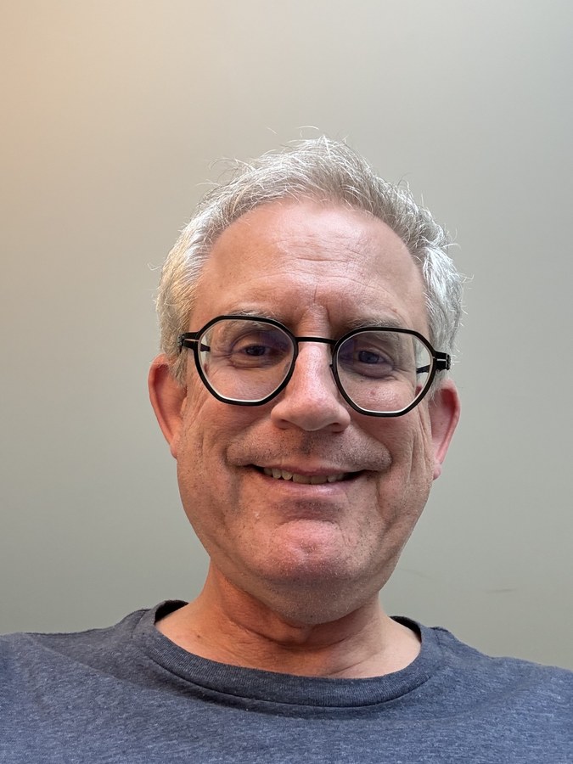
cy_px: 382
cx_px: 286
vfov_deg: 60.0
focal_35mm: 30
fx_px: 662
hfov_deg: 46.8
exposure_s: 1/40
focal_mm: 2.69
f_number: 1.9
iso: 200
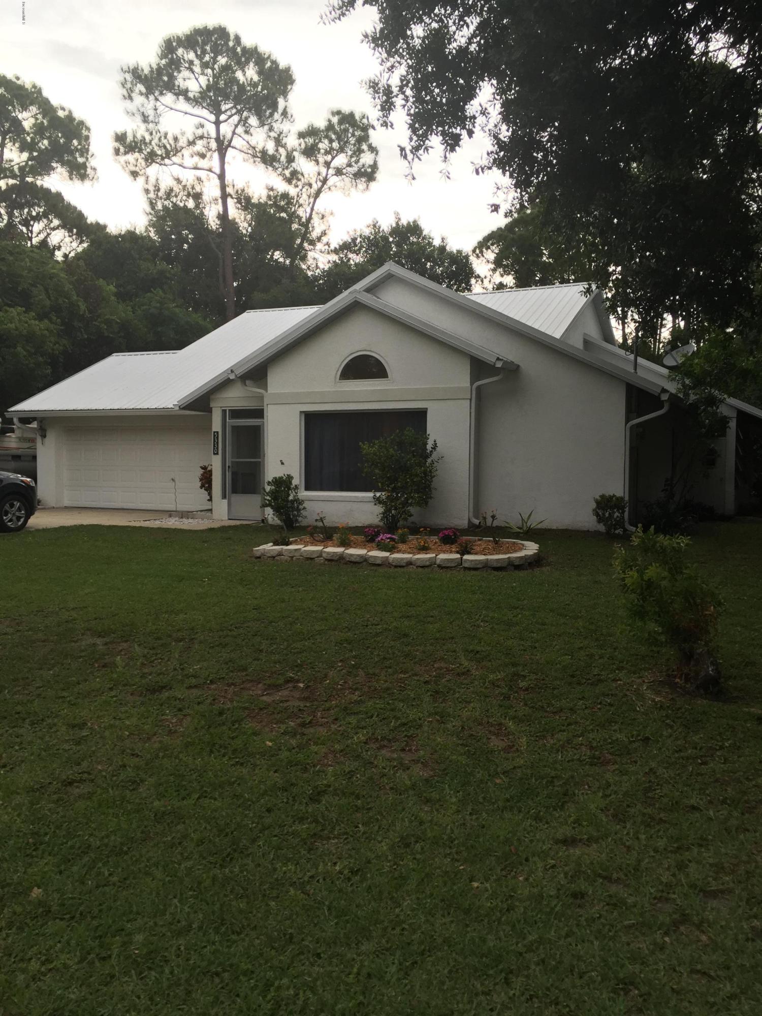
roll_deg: -0.7
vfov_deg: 61.7
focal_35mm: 29
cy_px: 508
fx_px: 851
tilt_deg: -1.7
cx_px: 381
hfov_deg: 48.2
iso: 40
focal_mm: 4.15
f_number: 2.2
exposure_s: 1/120
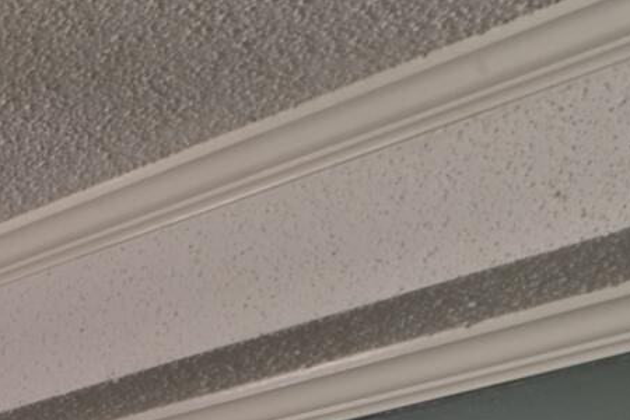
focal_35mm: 80
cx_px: -1004
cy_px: 1264
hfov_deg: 13.8
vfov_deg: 11.0
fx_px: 1400
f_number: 19
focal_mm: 12
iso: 200
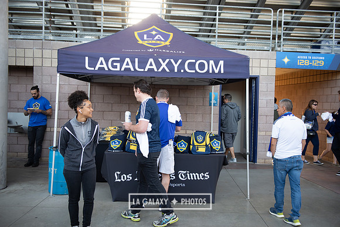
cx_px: 170
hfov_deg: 50.7
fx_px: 359
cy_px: 114
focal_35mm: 38
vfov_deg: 35.1
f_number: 2.8
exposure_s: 1/200
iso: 250
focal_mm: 38
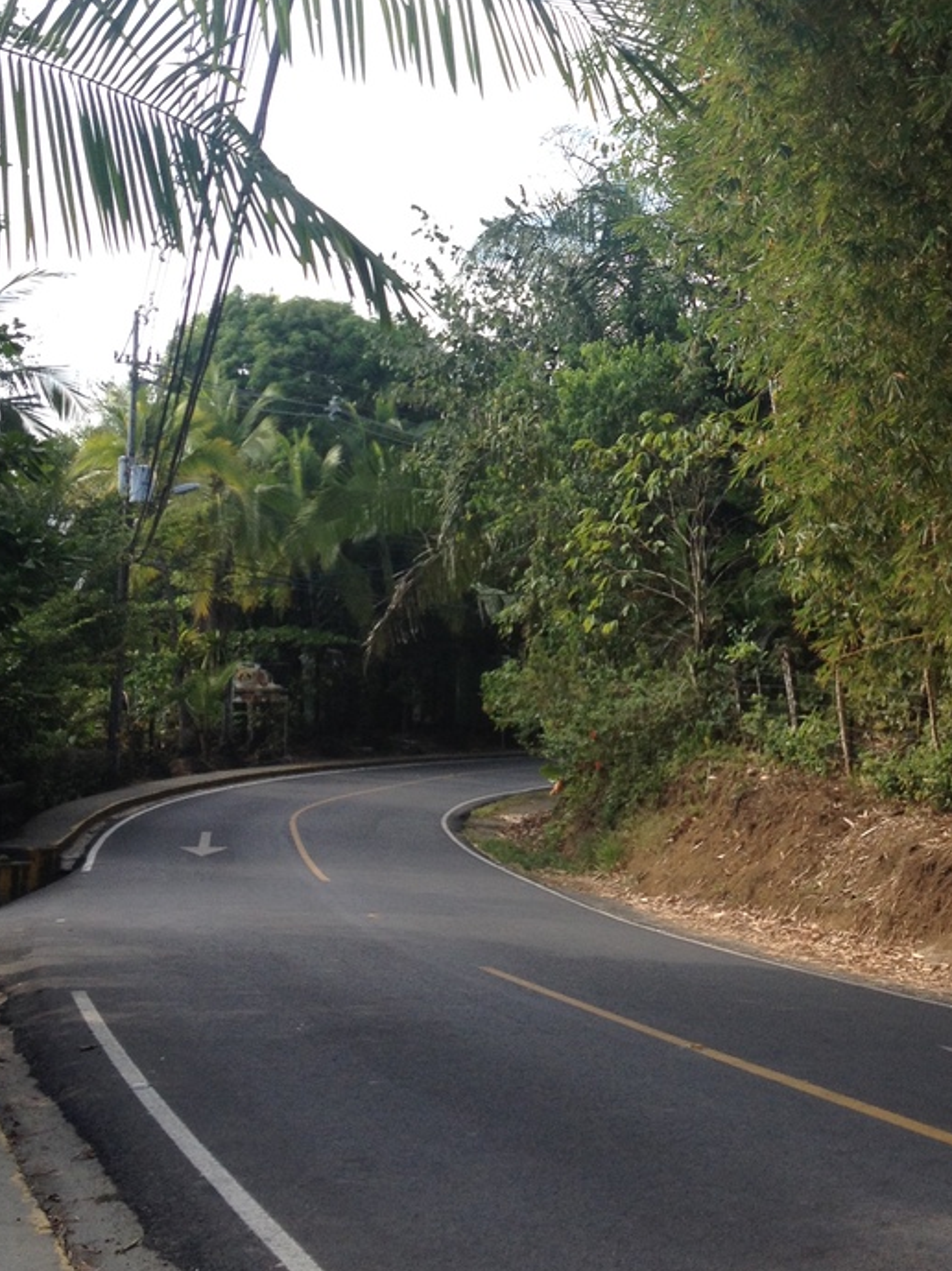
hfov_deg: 23.9
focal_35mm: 61
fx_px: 2239
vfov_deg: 31.3
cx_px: 659
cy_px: 352
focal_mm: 4.28
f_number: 2.4
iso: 50
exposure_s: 1/635
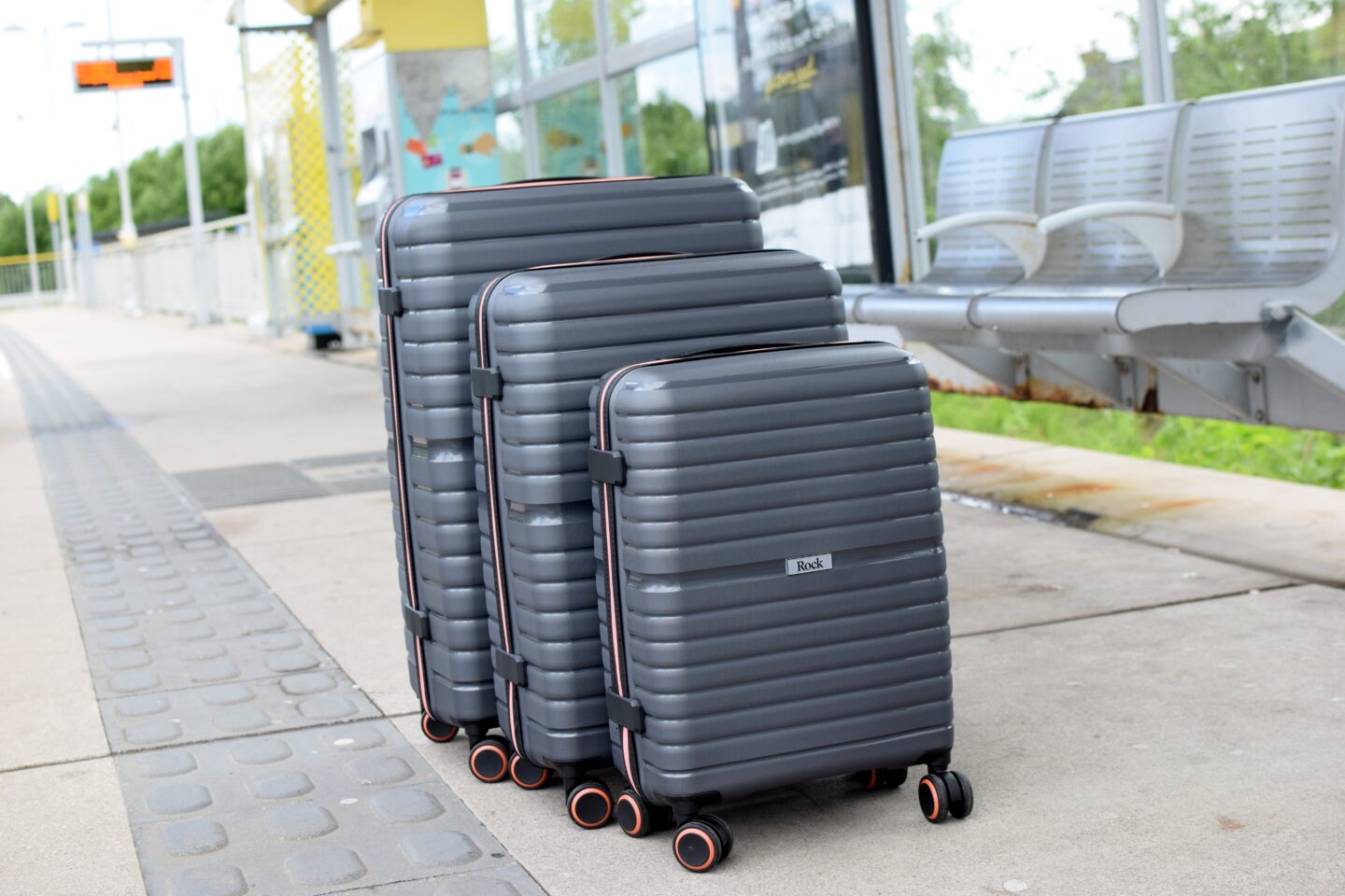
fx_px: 1961
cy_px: 448
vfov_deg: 25.8
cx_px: 672
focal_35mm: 52
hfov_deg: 37.9
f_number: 4
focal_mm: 35
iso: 560
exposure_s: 1/1000
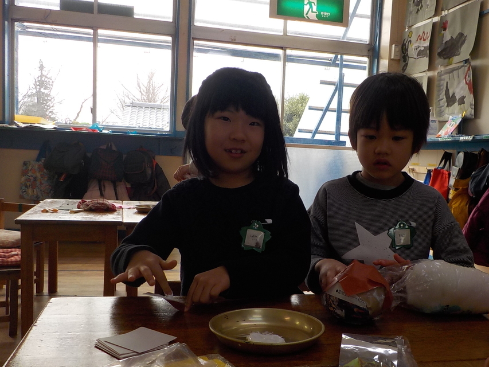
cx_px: 289
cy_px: 201
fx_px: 509
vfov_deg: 39.6
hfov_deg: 51.1
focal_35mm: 36
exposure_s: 1/160
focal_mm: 4.1
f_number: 3.3
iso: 125
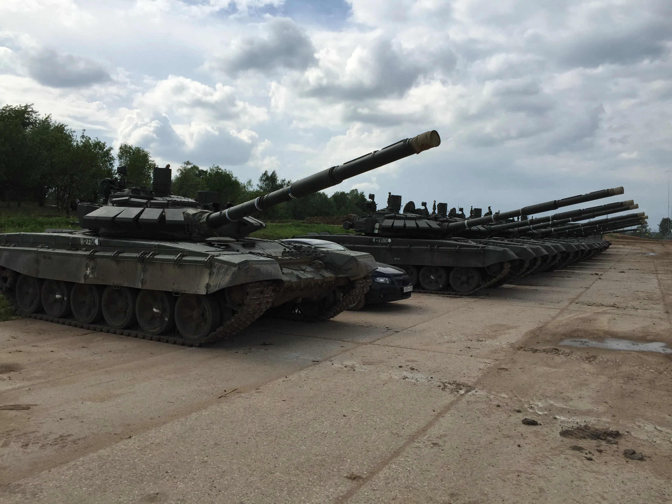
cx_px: 336
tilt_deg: -2.2
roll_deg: -2.2
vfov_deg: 48.2
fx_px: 563
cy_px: 252
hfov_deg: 61.7
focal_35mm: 29
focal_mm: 4.15
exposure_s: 1/3597
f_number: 2.2
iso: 32
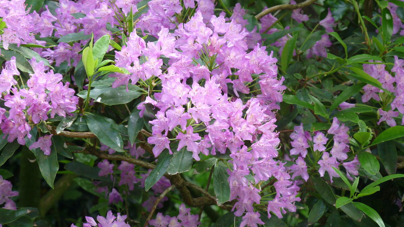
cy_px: 102
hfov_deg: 8.0
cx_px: 202
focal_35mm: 270
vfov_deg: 4.5
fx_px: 2893
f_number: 3.7
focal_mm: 44
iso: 100
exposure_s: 1/60
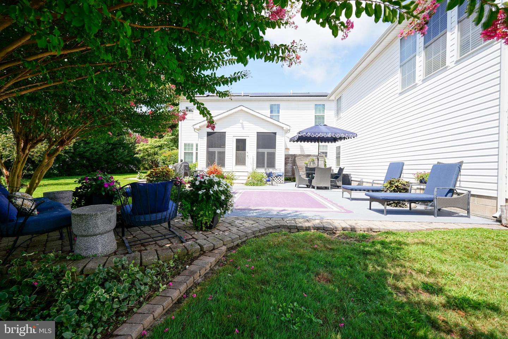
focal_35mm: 15
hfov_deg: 100.4
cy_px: 170
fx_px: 212
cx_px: 254
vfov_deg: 77.3
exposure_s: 1/160
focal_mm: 10
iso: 100
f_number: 6.3
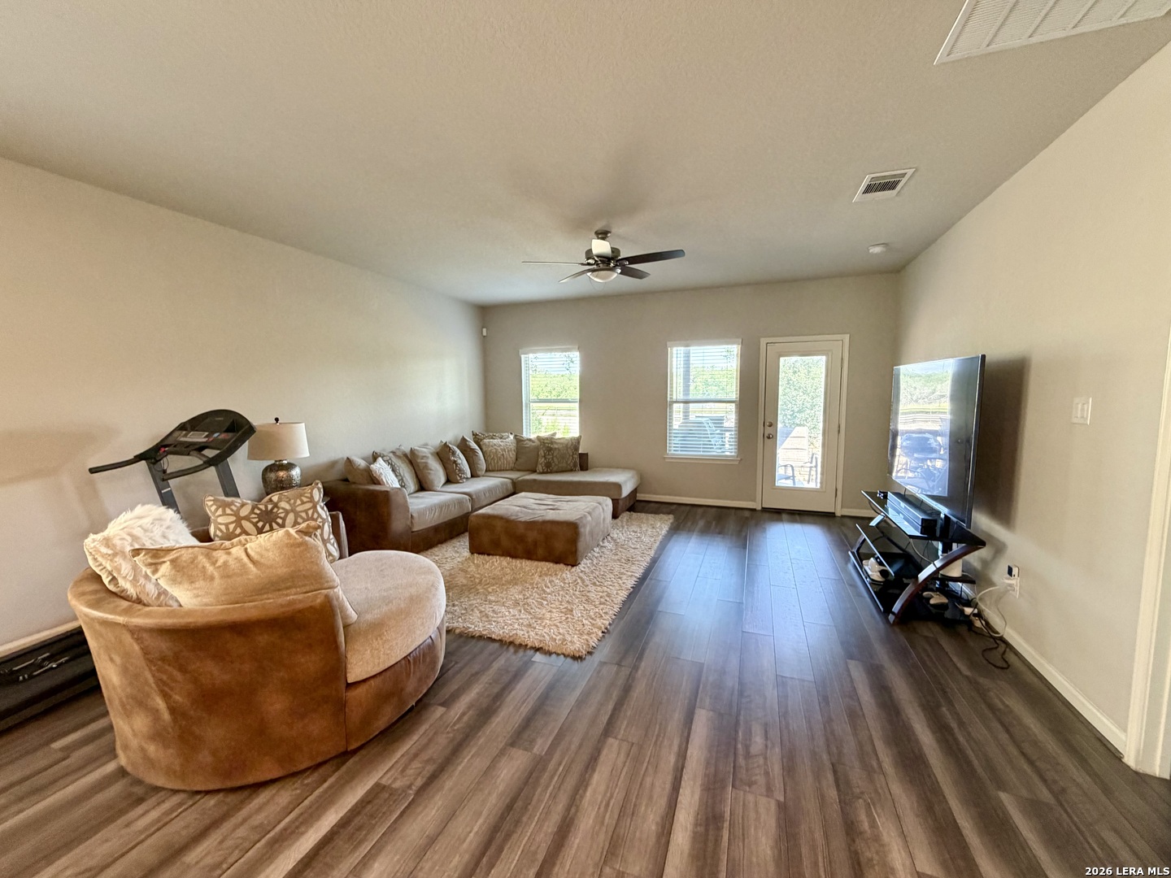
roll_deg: +0.1
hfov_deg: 102.1
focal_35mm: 14
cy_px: 439
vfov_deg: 85.7
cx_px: 586
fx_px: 474
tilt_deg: -6.7
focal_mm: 2.22
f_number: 2.2
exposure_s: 1/60
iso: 320
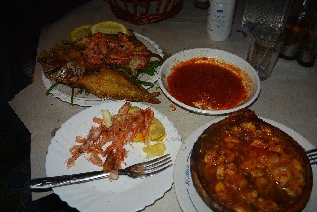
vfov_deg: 45.1
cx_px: 158
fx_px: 256
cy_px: 106
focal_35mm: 29
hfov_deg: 63.6
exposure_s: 1/50
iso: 110
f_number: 3.5
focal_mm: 11
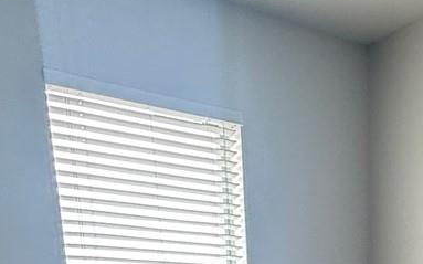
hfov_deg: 32.4
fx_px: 714
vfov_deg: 15.5
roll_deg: +1.3
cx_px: 317
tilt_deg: -16.2
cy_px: 567
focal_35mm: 62
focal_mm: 2.22
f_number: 2.2
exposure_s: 1/99
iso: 160
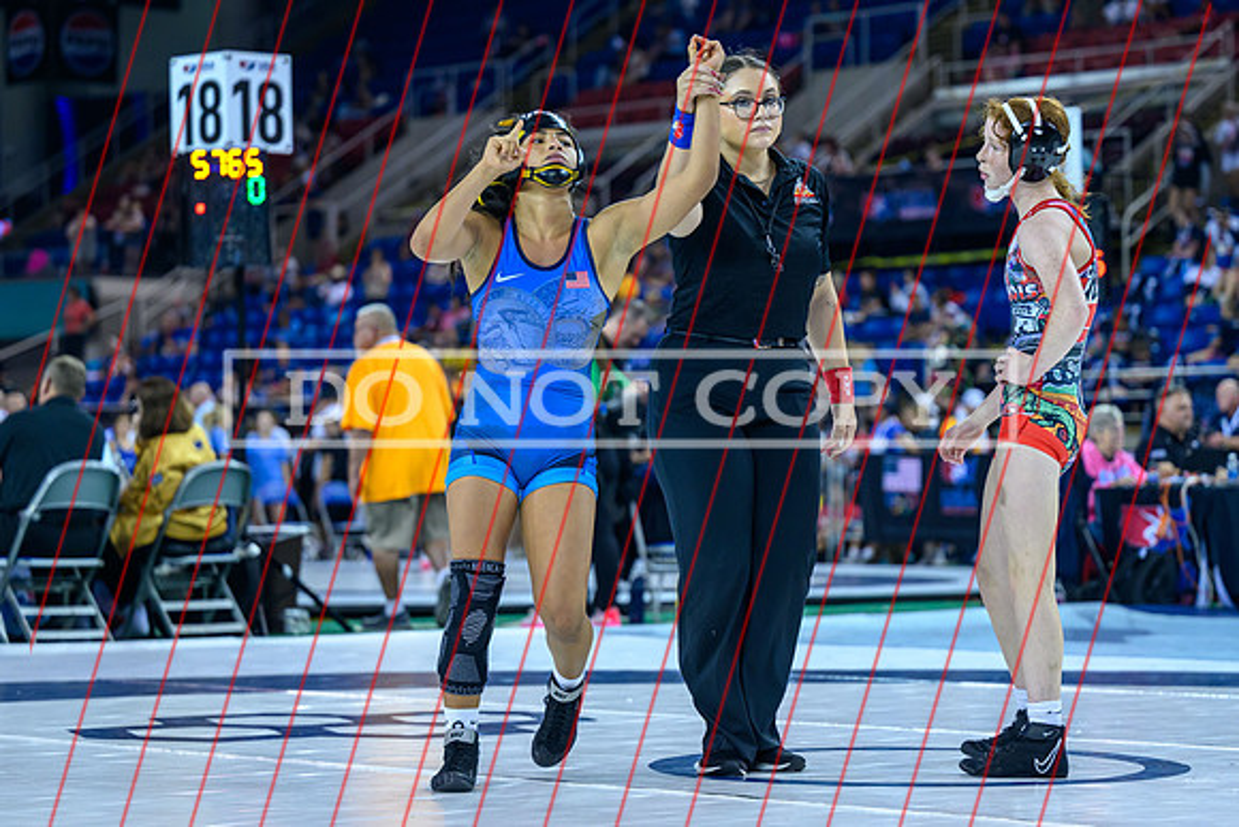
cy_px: 377
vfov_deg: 13.6
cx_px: 720
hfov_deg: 20.3
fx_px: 3463
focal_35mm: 101
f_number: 2.8
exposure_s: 1/640
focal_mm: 84
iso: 2000
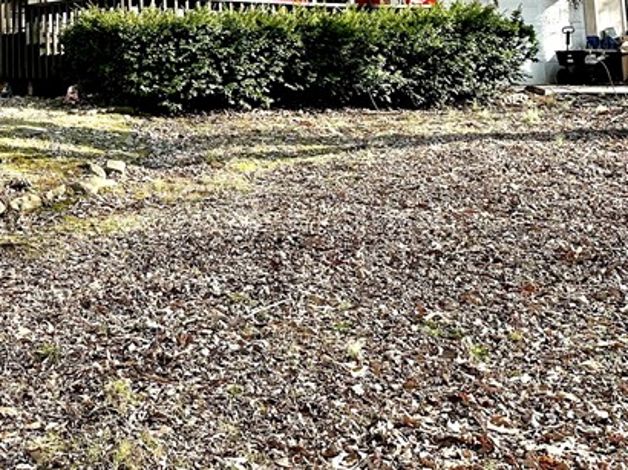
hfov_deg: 29.1
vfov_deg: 22.8
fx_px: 1088
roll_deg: +0.6
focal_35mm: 60
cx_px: -61
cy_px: -63
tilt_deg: +6.6
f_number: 1.78
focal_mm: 6.86
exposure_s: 1/1692
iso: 80
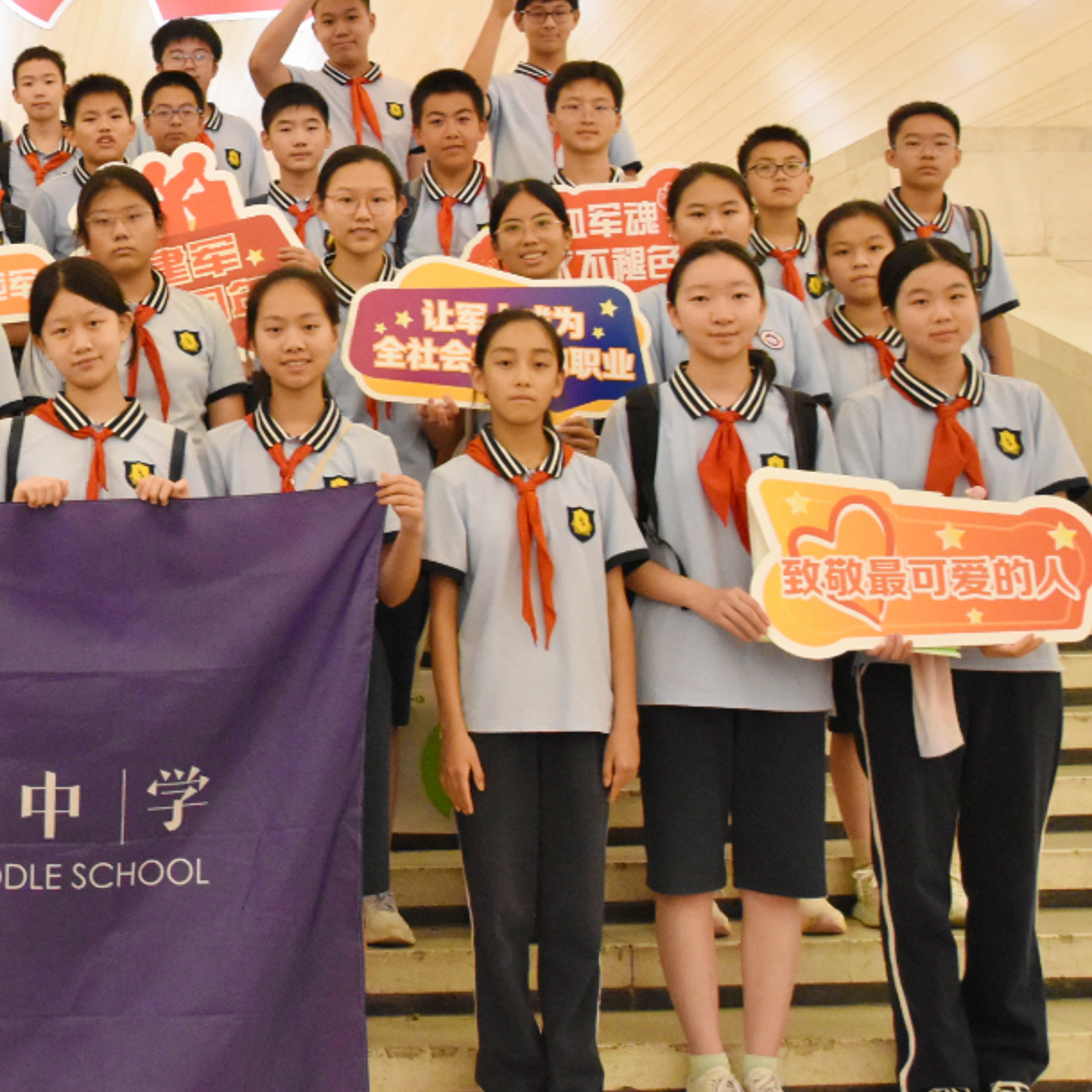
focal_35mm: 117
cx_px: -197
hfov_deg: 14.4
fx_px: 4180
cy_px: 210
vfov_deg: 14.8
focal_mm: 35
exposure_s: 1/160
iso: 3200
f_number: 6.3
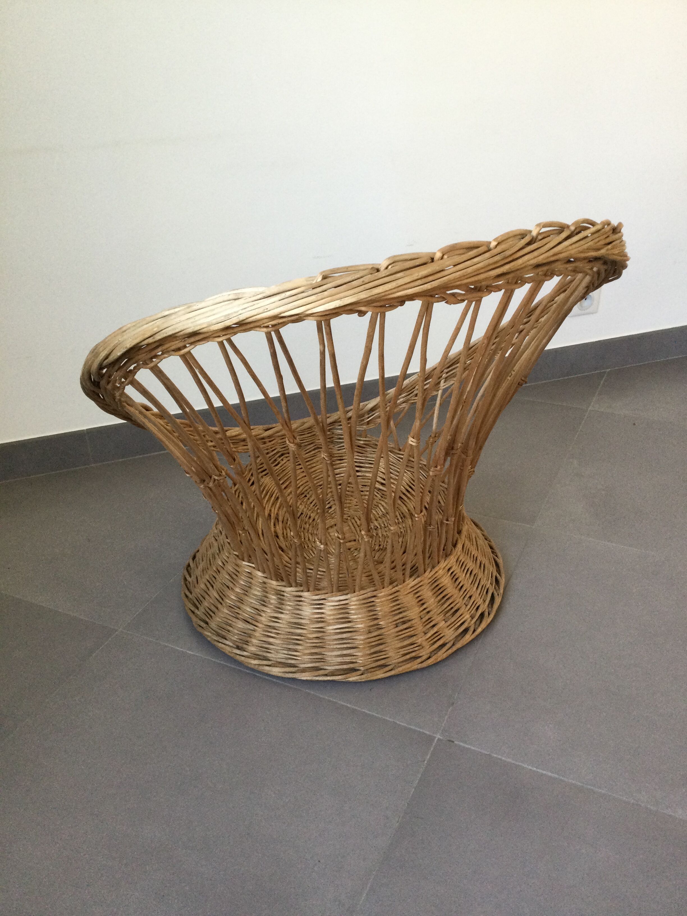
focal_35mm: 31
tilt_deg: -28.7
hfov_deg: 45.4
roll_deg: +0.9
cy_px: 458
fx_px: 820
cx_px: 344
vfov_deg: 58.4
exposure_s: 1/33
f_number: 2.4
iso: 50
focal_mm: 3.3
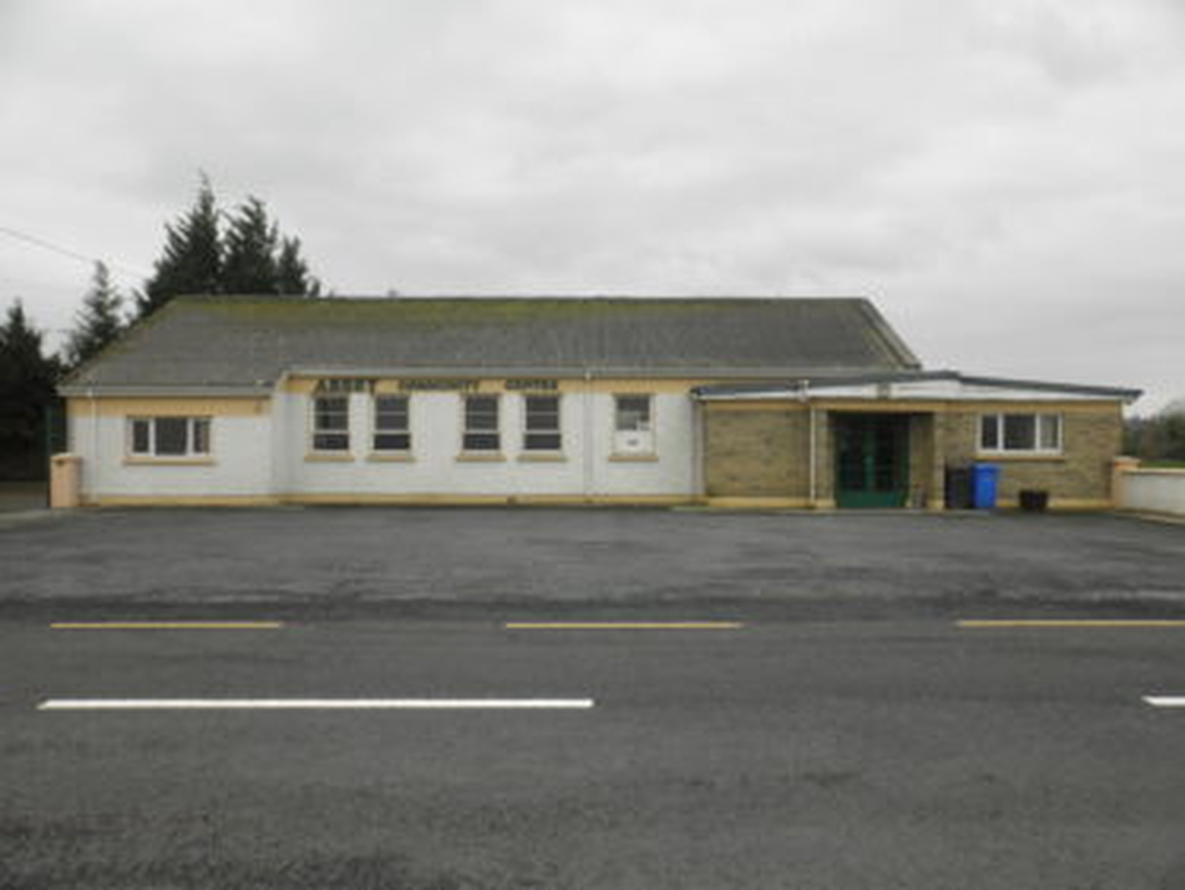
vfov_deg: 40.7
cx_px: 592
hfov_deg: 52.6
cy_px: 445
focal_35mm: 35
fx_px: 1199
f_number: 3.2
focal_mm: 6.1
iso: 64
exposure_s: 1/80
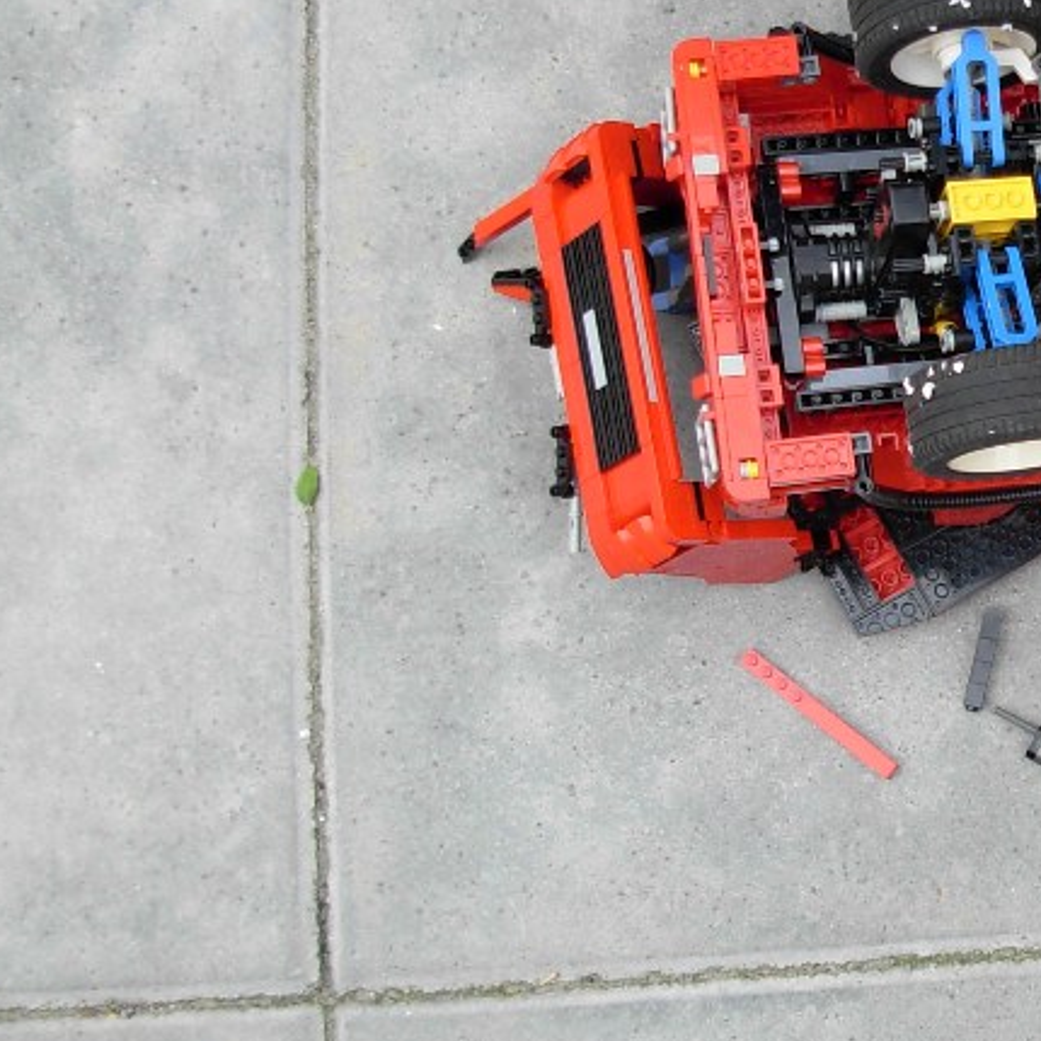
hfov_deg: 20.4
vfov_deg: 21.5
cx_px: 1208
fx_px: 2722
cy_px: 283
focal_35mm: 80
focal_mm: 6.3
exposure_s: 1/117
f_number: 2.9
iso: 79
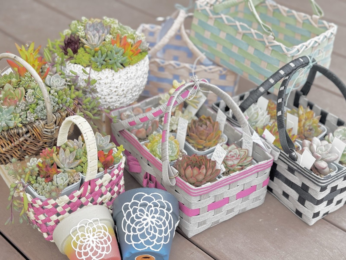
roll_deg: -3.5
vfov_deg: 30.3
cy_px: 130
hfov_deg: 39.6
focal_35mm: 48
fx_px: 480
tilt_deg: -35.4
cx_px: 173
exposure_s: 1/121
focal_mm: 6.76
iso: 80
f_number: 1.78
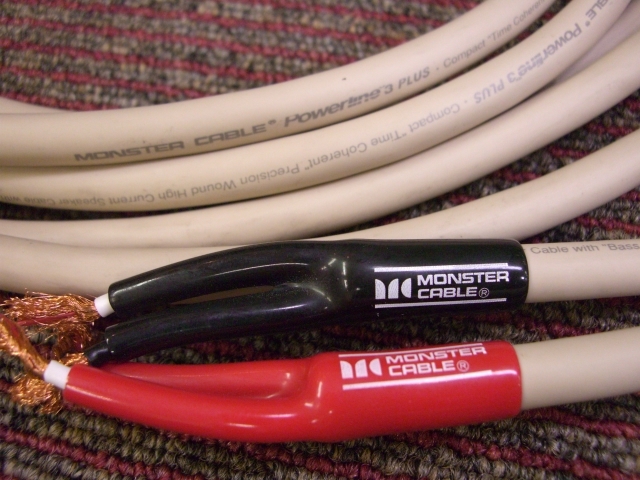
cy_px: 240
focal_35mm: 38
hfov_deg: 49.0
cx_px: 320
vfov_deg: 37.7
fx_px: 703
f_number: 2.8
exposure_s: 1/80
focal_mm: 7.9
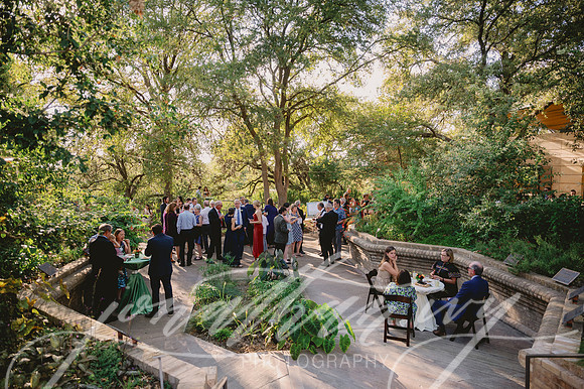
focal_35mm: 24
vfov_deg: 53.1
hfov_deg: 73.8
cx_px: 292
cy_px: 194
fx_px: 389
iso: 800
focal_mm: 24
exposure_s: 1/1250
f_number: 2.8
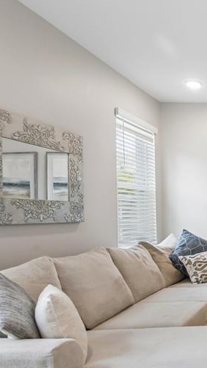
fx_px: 332
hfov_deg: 24.3
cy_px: 221
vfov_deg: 57.6
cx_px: 334
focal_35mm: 34
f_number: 8
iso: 400
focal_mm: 16
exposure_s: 1/15
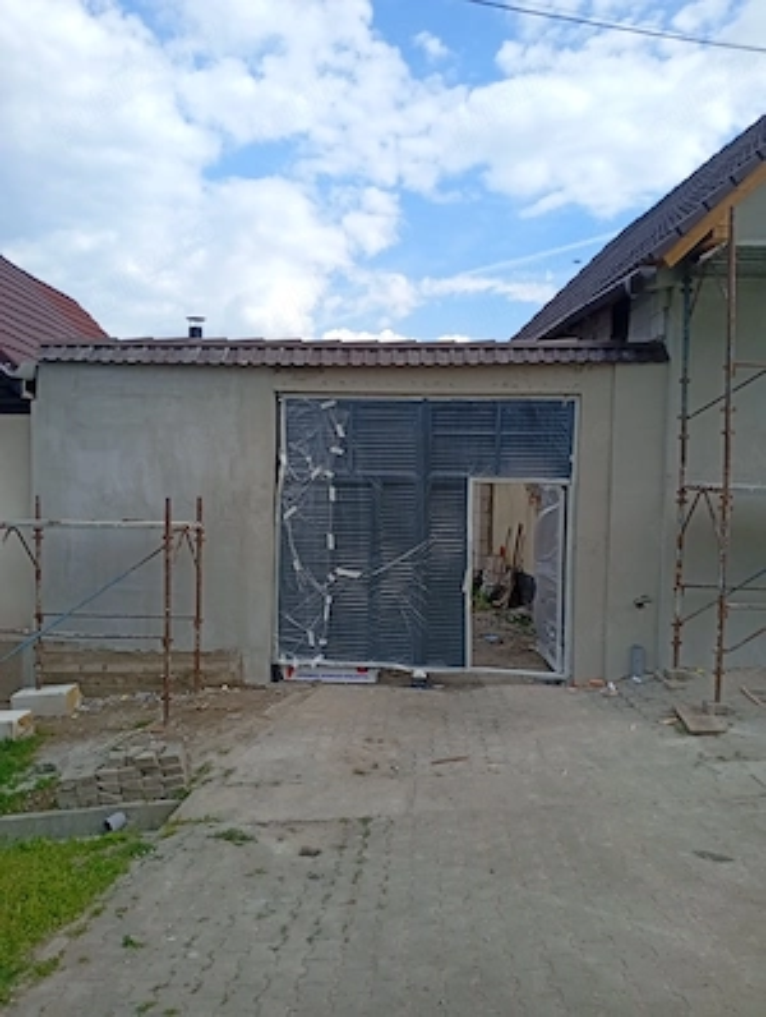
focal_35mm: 27
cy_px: 508
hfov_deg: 51.5
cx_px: 383
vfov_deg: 65.2
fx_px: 794
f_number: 1.8
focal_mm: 3.98
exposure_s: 1/500
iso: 51
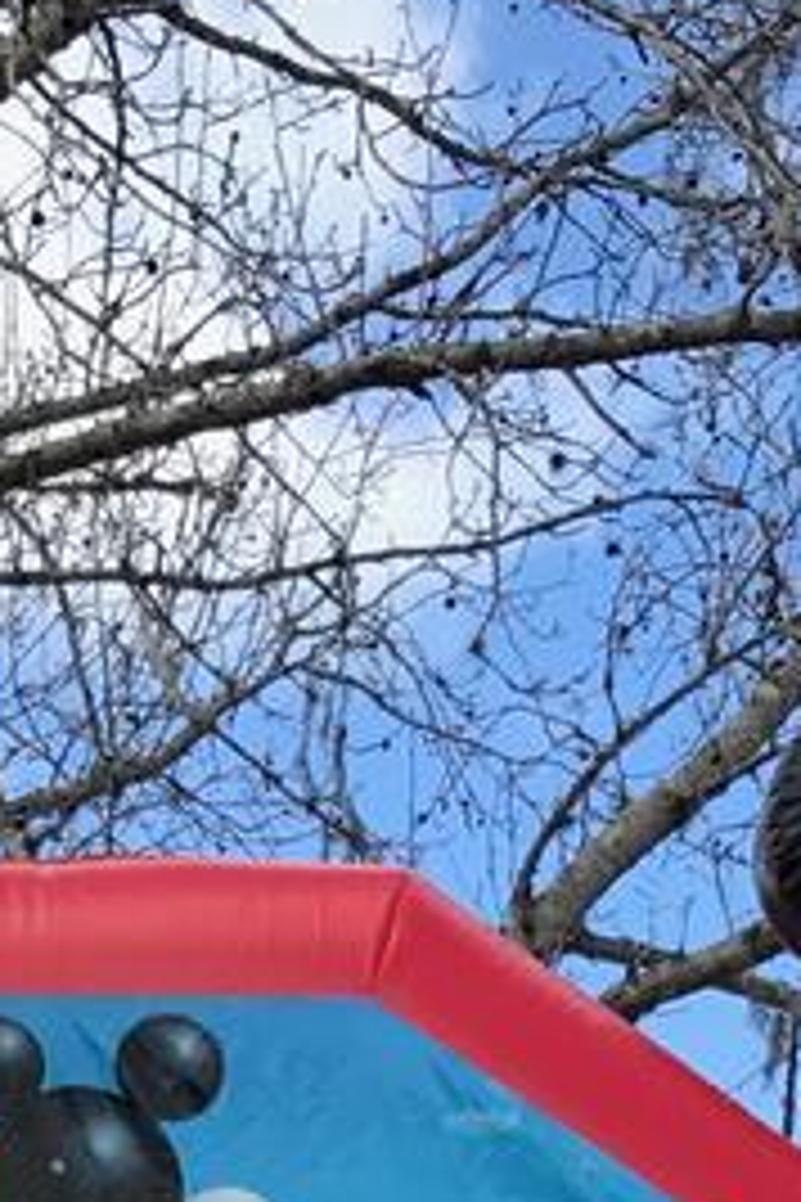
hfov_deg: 11.5
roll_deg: -1.6
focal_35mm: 118
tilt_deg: +2.0
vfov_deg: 14.7
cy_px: 2291
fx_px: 3938
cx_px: 45
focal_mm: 3.99
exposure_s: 1/1030
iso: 20
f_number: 1.8
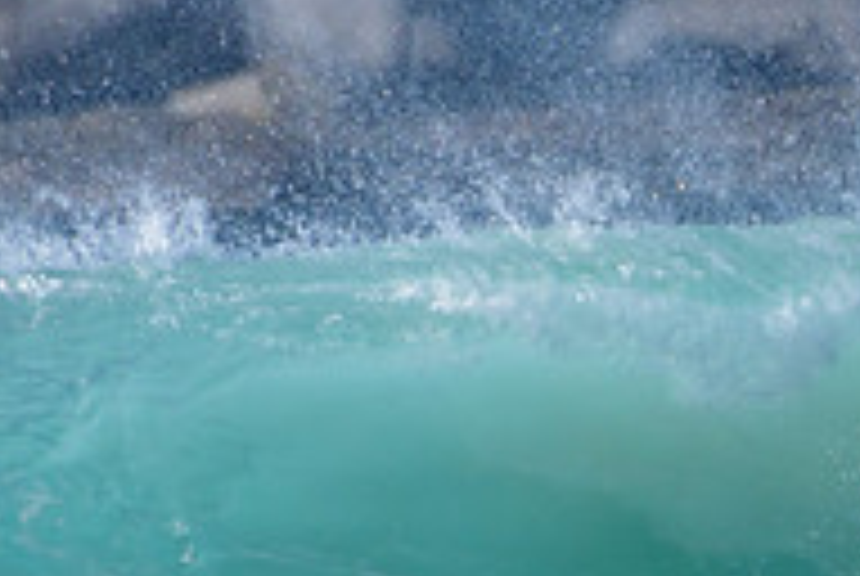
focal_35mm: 3035
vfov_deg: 0.5
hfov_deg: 0.7
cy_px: 709
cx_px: 973
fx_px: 72614
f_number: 11
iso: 1000
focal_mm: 1000
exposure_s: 1/2000
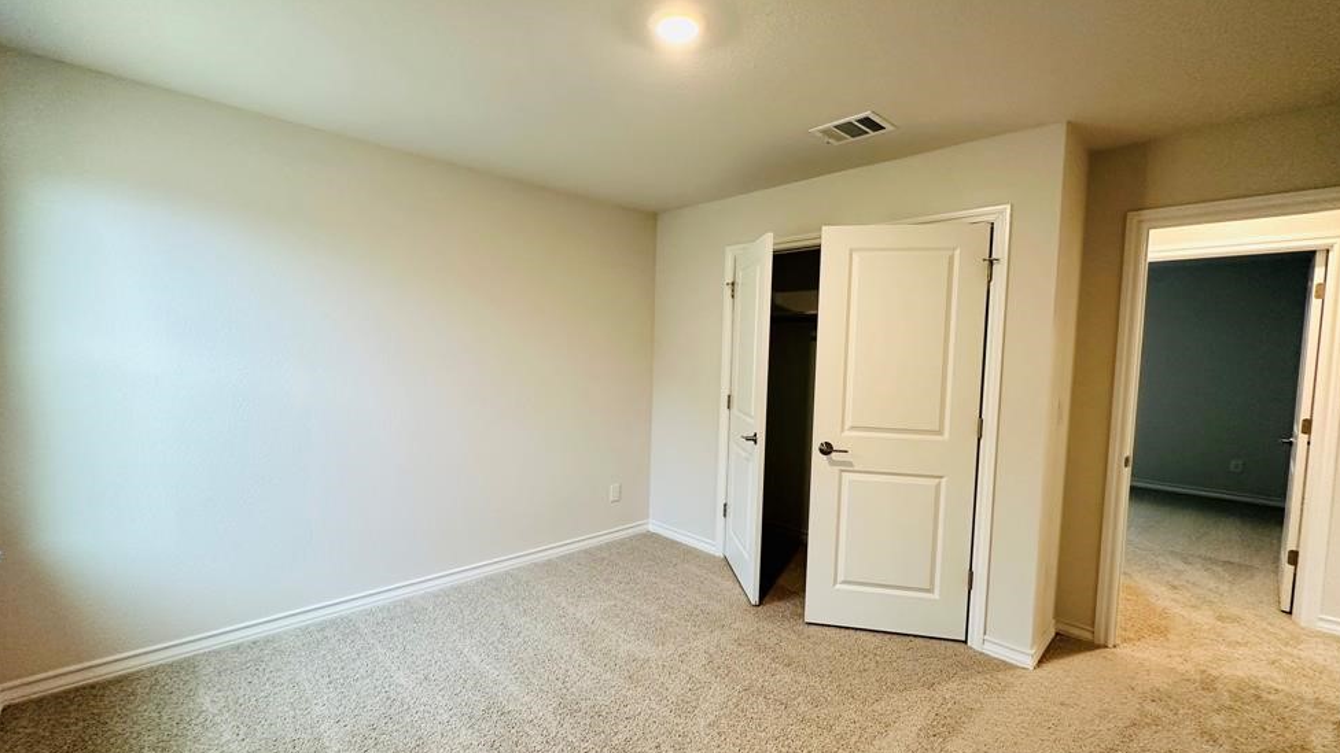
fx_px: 569
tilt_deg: -4.4
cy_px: 387
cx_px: 655
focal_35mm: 16
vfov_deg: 67.1
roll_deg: -0.8
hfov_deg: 99.4
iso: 200
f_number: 2.2
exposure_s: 1/60
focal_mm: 2.22
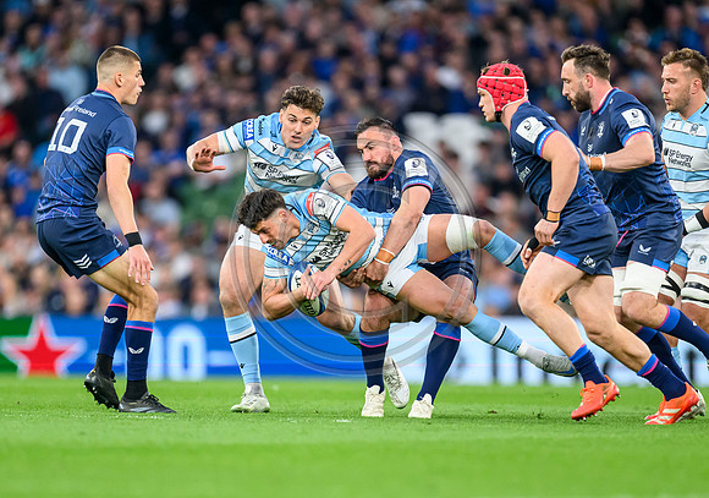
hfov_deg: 3.3
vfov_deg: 2.3
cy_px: 330
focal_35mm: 624
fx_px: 12493
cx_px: 380
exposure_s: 1/2500
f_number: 2.8
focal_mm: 400
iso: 3200
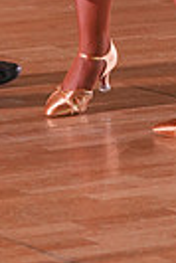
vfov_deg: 6.6
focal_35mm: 305
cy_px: -239
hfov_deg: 4.5
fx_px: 2231
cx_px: -60
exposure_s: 1/500
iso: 2000
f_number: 4
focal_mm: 70
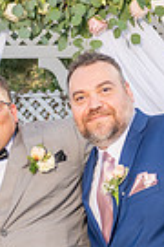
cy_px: 285
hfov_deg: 9.2
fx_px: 1018
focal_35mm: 149
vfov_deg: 13.5
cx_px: 1
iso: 250
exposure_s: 1/200
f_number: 4.5
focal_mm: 24
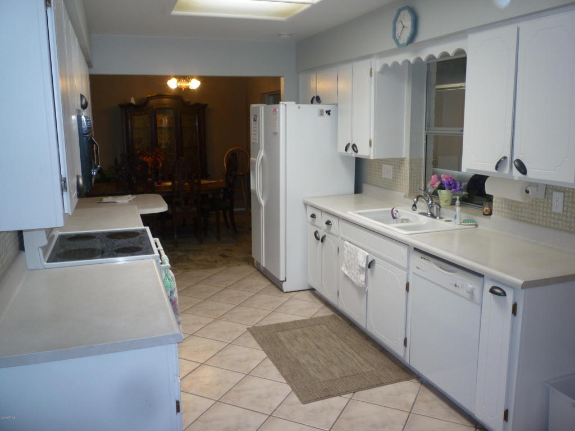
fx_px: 482
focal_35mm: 29
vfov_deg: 48.2
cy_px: 216
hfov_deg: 61.7
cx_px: 288
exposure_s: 1/30
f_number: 3.3
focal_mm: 5.2
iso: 100
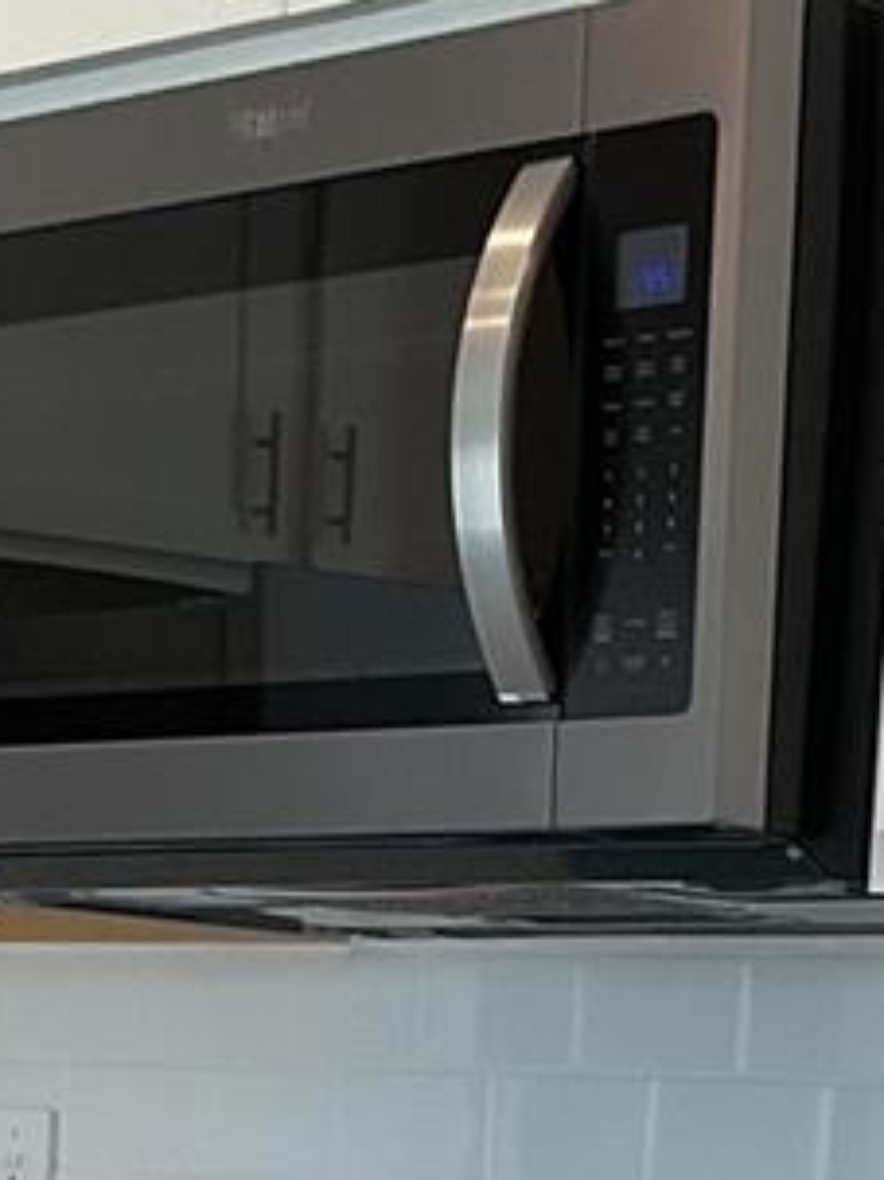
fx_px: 5009
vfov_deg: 12.8
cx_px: 693
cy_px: 1678
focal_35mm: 147
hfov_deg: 10.1
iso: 50
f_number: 1.8
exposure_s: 1/120
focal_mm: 3
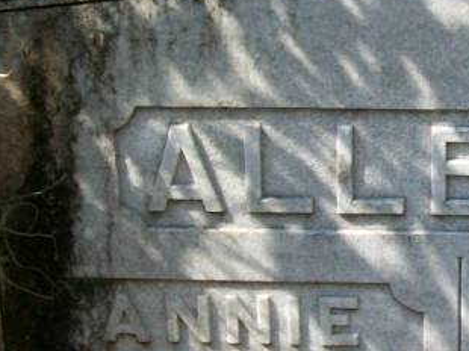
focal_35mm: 119
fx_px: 1611
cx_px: 455
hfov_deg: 16.3
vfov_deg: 12.4
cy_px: 245
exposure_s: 1/640
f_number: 2.7
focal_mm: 6
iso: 64
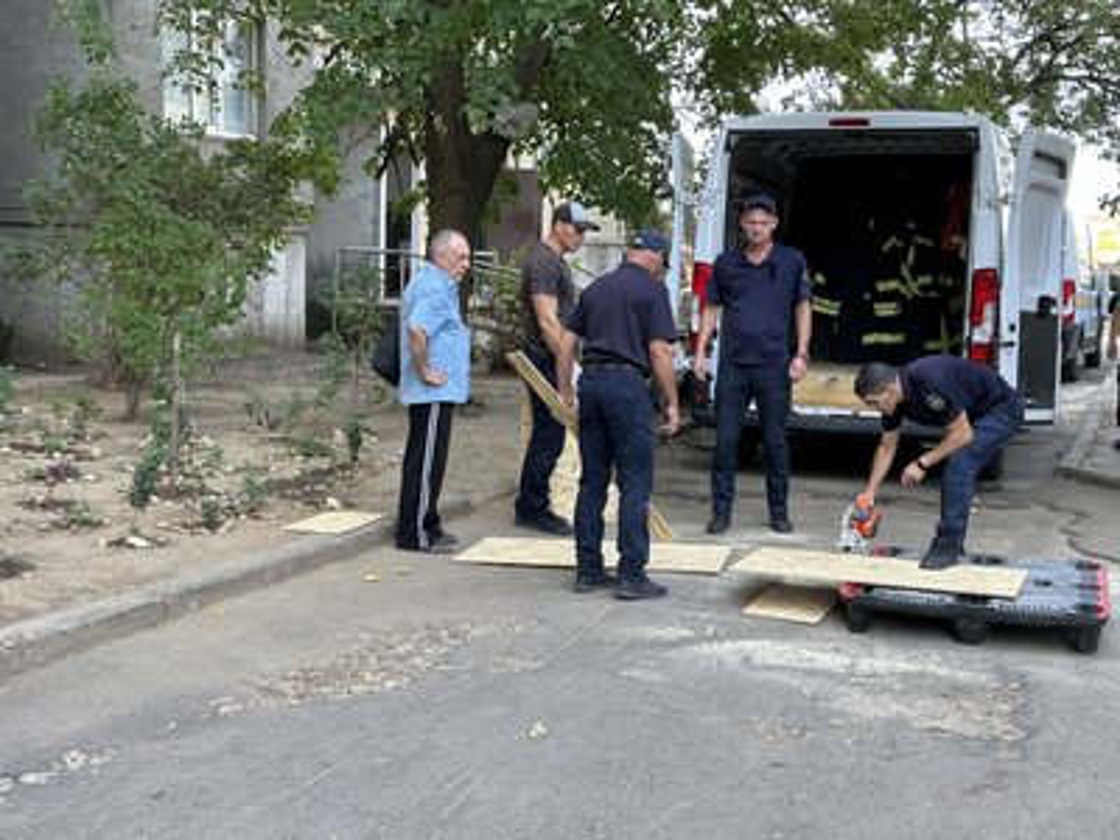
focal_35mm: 48
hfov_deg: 39.7
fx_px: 1553
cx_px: 560
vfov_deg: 30.3
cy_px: 420
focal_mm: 6.86
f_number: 1.78
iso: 80
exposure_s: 1/138
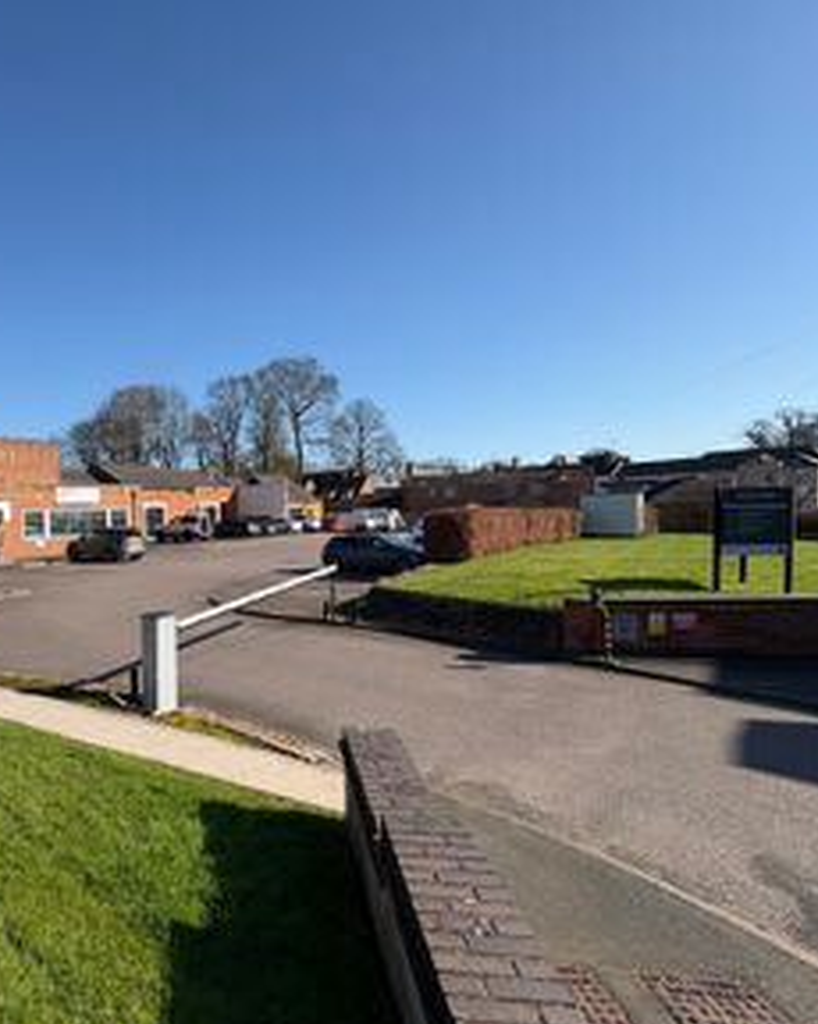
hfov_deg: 66.3
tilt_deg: -1.8
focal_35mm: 19
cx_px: 203
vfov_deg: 83.3
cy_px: 530
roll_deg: +2.0
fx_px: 576
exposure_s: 1/1748
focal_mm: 2.22
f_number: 2.2
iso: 40
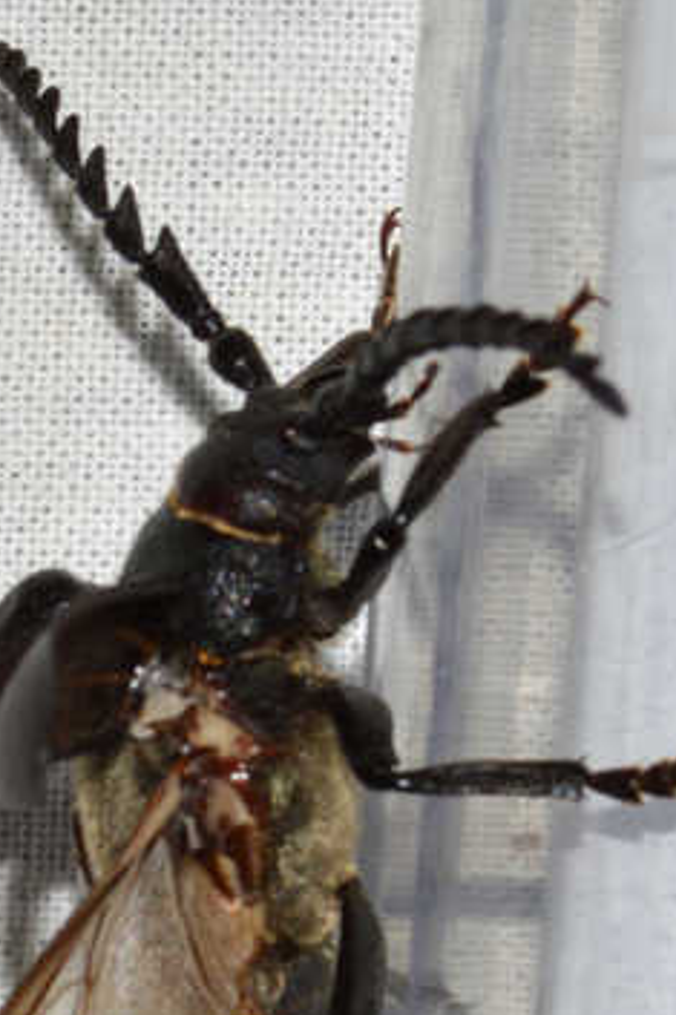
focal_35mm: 272
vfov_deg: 7.6
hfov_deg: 5.0
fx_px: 7668
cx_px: 221
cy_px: 779
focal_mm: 100
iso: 100
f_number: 20
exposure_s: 1/200
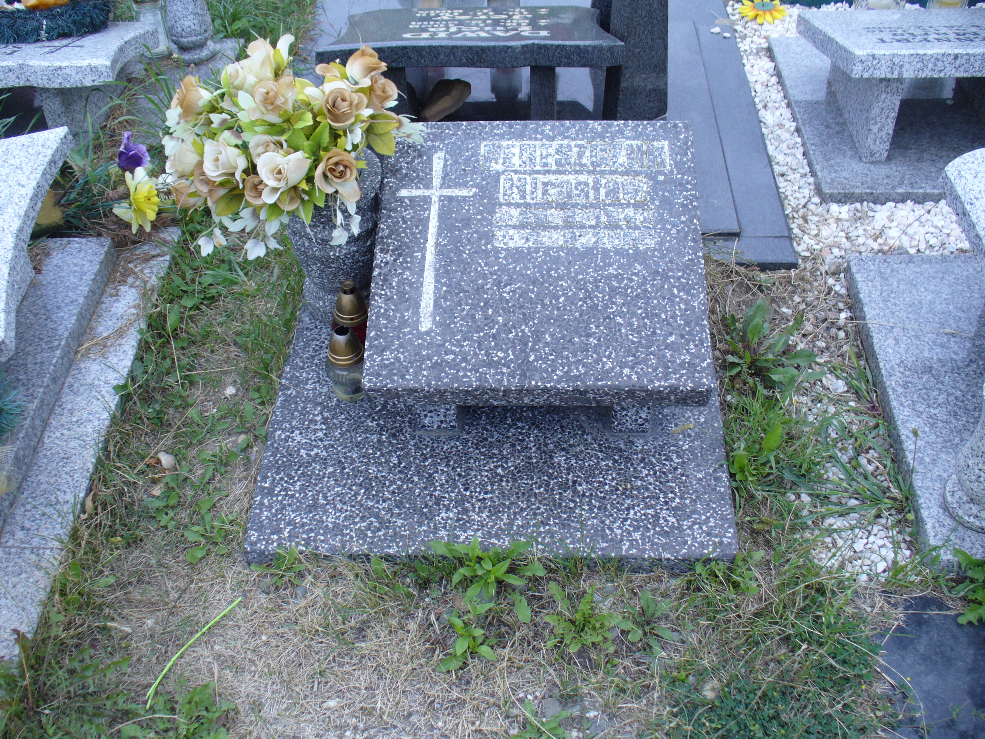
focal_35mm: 37
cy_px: 370
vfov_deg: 38.7
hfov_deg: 50.1
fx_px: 1053
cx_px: 492
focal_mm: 6.1
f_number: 2.8
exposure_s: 1/400
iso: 80
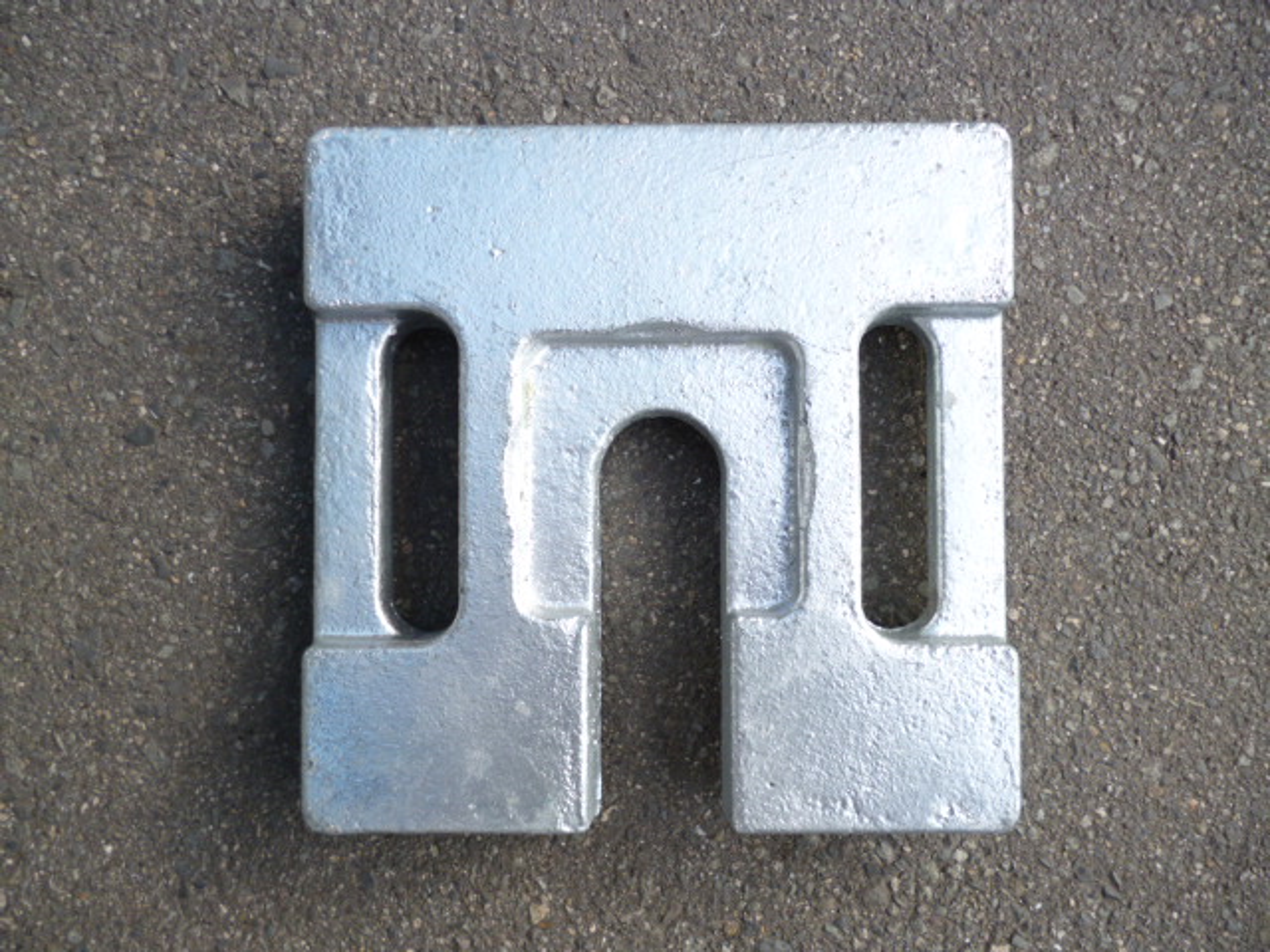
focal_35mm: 28
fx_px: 1027
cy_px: 476
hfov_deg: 63.4
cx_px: 635
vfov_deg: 49.7
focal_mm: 5
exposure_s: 1/160
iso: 100
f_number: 3.1
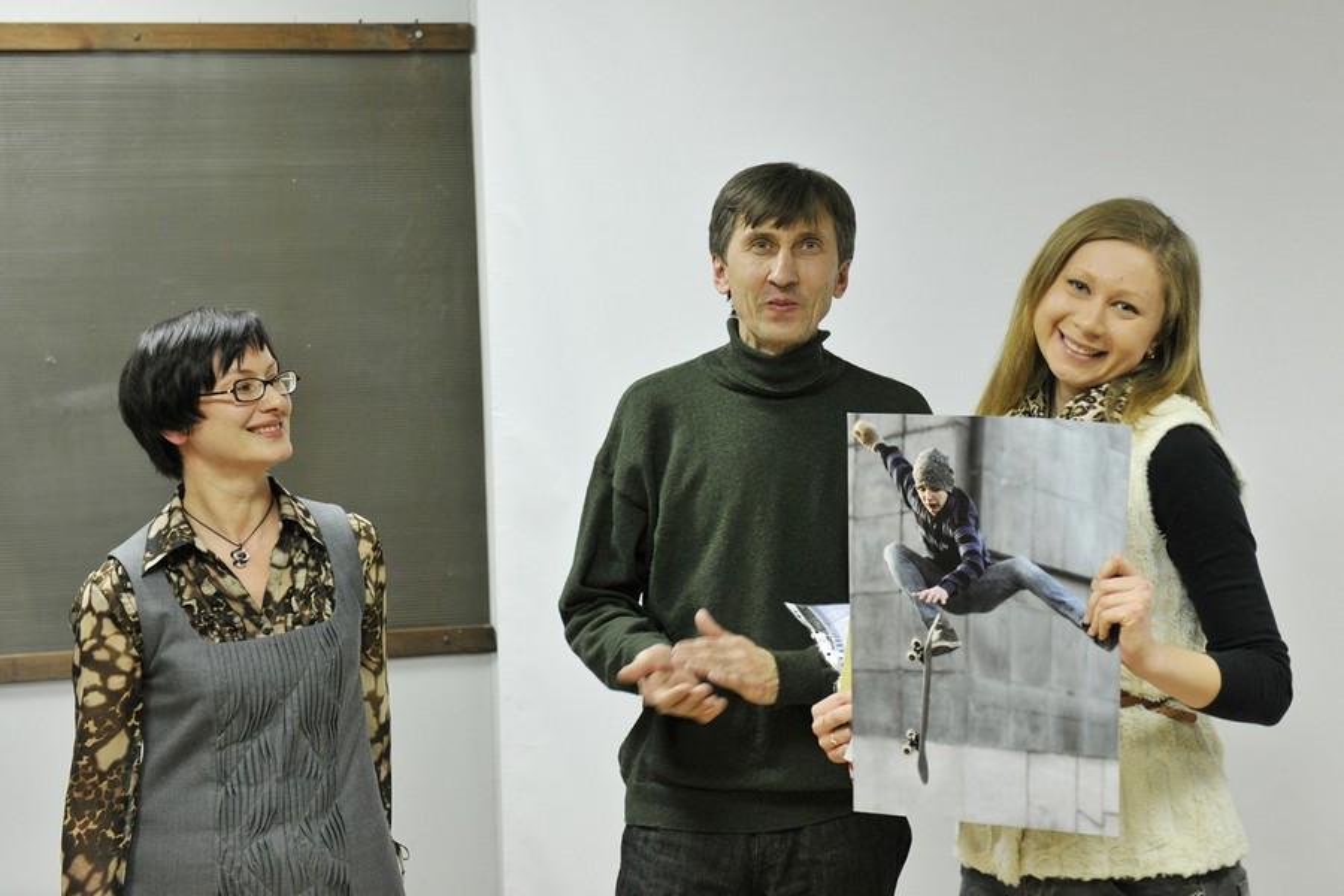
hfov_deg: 28.8
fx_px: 2613
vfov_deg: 19.5
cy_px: 448
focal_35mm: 70
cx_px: 672
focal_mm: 70
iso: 1000
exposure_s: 1/80
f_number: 4
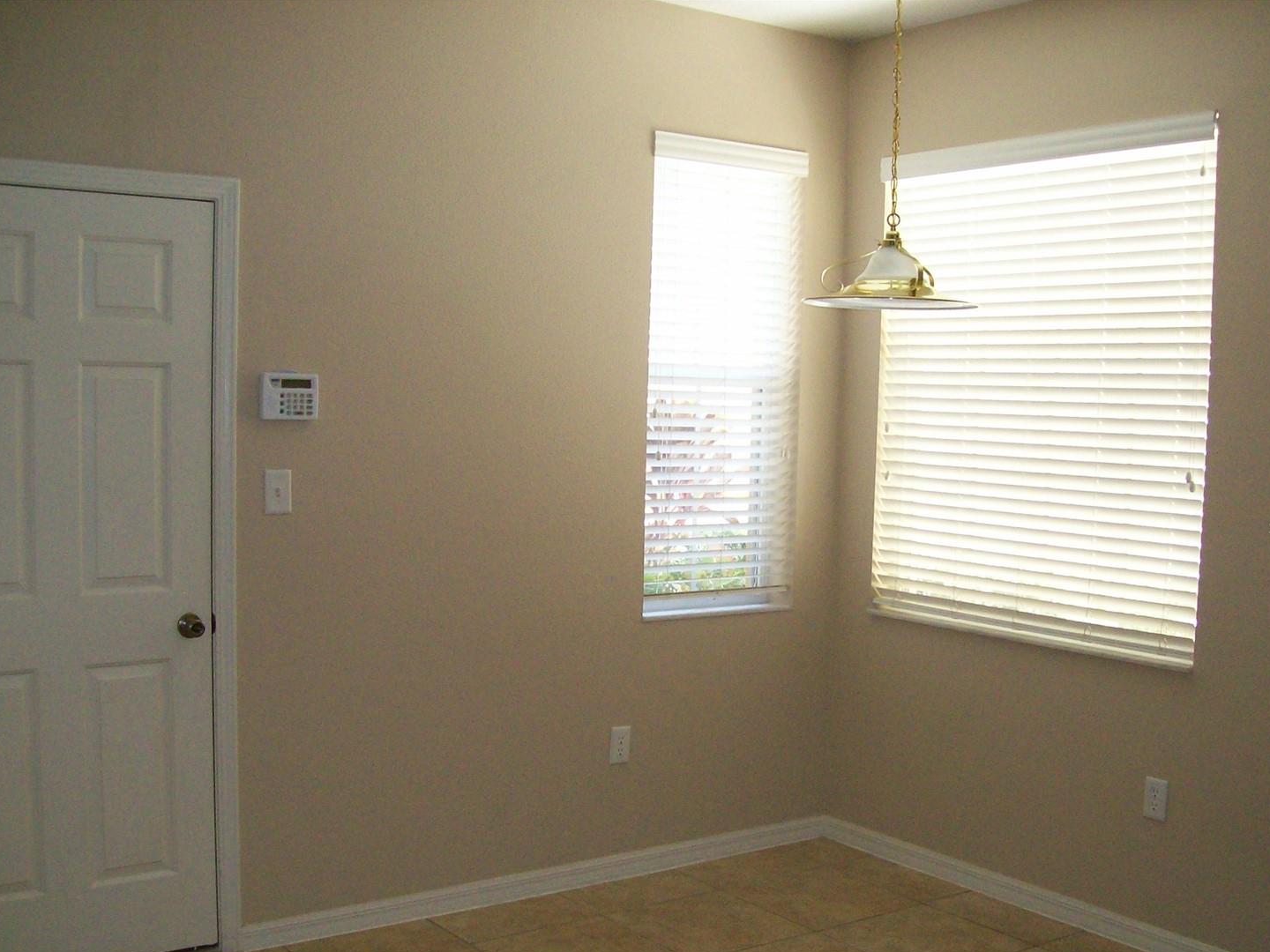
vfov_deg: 35.9
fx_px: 1468
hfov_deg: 46.8
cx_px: 646
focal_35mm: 40
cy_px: 527
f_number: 2.7
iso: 200
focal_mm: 6
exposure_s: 1/81.9
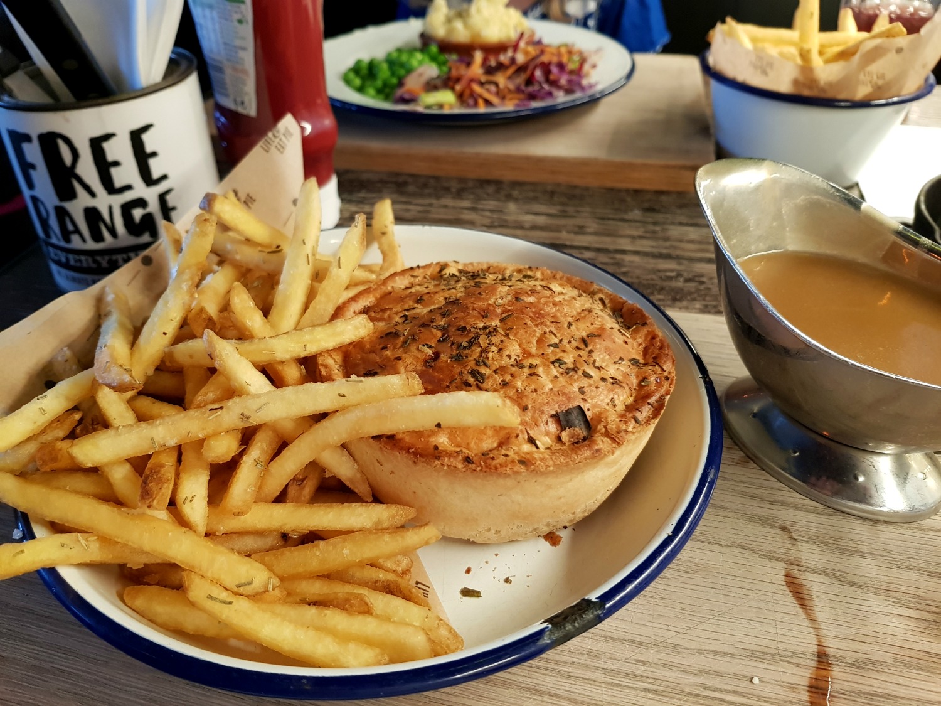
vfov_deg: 53.1
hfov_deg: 67.3
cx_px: 470
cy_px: 353
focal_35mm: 26
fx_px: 707
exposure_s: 1/33
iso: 250
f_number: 1.7
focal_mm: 4.2
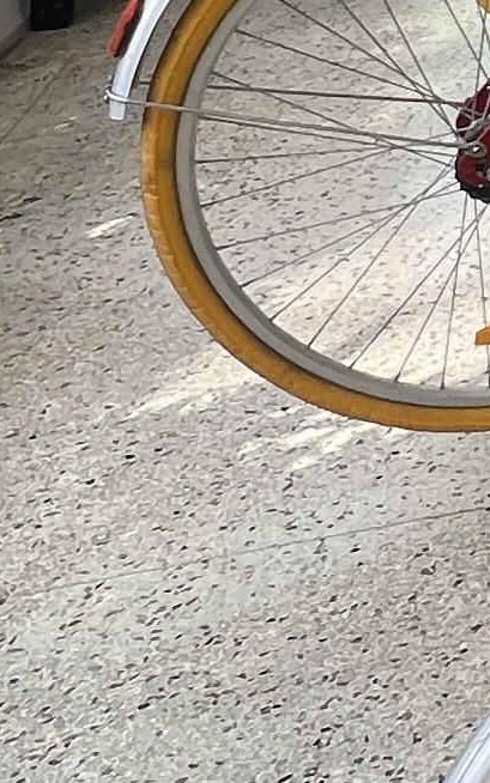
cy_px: -57
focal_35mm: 85
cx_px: 1309
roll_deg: +2.0
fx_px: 1815
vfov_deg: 23.0
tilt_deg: -18.3
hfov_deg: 11.5
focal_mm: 1.57
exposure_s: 1/236
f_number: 1.8
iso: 32
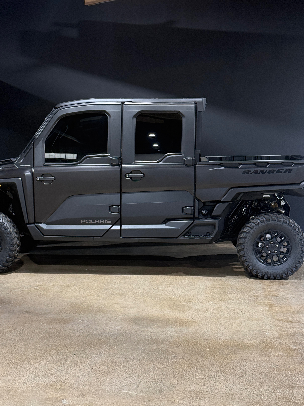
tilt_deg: -4.6
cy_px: 197
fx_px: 703
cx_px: 130
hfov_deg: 24.4
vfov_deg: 32.2
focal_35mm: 60
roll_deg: -0.7
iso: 200
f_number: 1.78
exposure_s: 1/65
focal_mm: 6.76
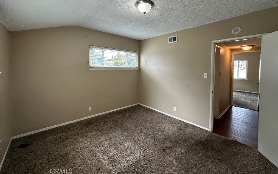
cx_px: 140
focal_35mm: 15
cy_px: 70
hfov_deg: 101.5
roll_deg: -0.5
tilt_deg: -0.4
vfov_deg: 74.0
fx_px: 114
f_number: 2.2
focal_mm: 2.22
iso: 125
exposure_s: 1/99
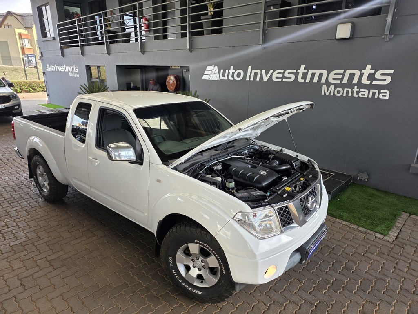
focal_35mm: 23
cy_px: 157
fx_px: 278
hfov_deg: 73.9
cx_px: 209
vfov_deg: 58.9
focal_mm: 6.25
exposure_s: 1/180
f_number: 1.7
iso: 64
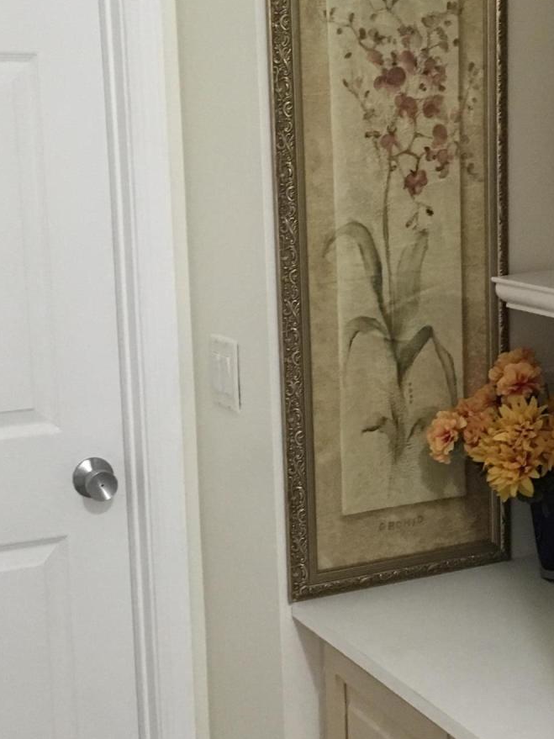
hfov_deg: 22.1
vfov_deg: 29.4
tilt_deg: -9.5
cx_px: 398
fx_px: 1409
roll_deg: +2.6
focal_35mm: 66
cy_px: 364
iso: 125
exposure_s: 1/30
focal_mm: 4.15
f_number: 2.2
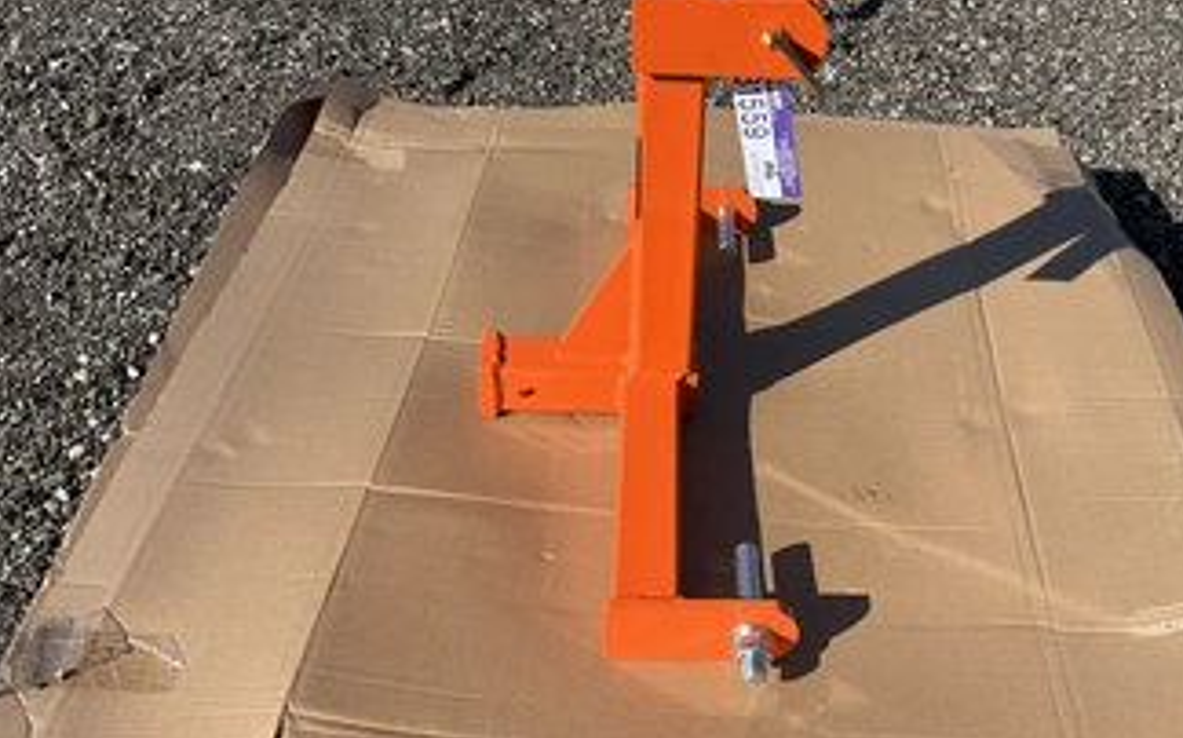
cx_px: 716
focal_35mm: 38
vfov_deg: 33.5
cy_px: 329
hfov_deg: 51.2
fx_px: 1224
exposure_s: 1/1675
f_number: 1.8
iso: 25
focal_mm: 3
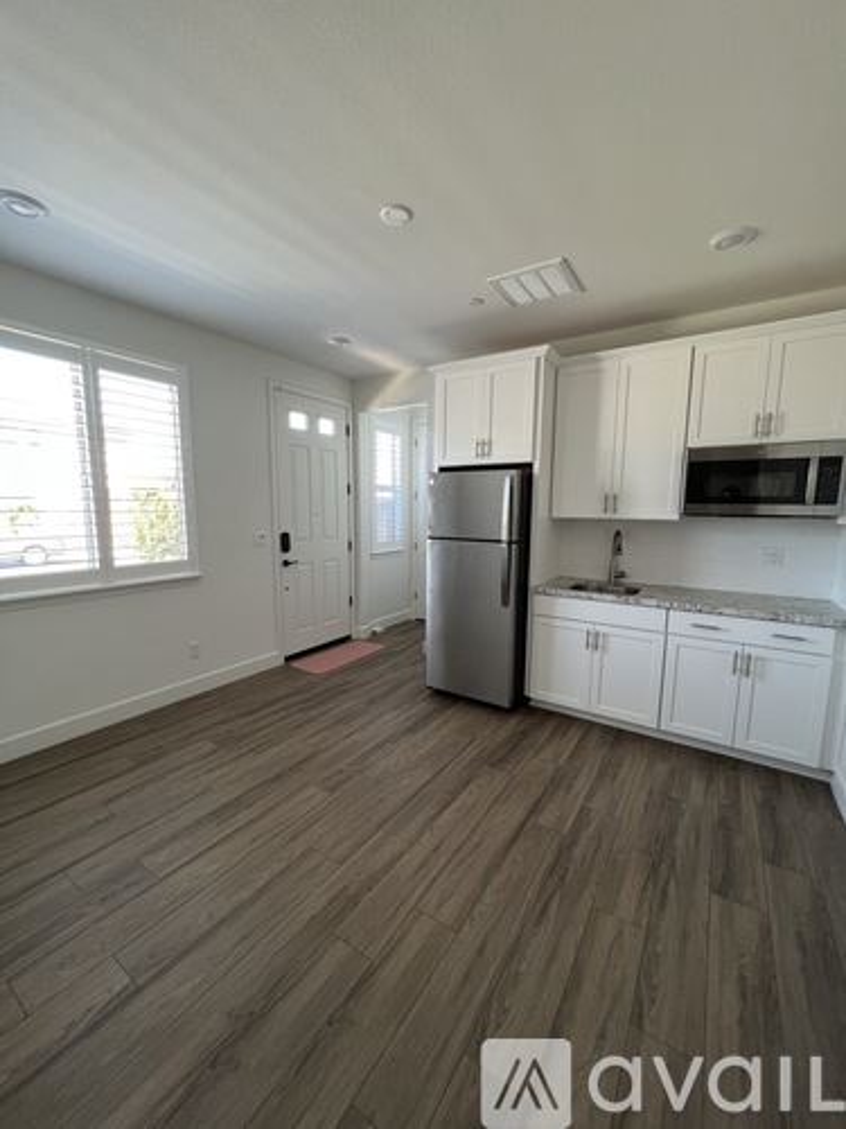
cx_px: 423
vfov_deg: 106.2
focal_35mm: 13
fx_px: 424
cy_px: 564
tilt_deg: -6.7
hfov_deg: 89.9
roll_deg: -0.1
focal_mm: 1.57
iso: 125
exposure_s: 1/60
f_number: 1.8
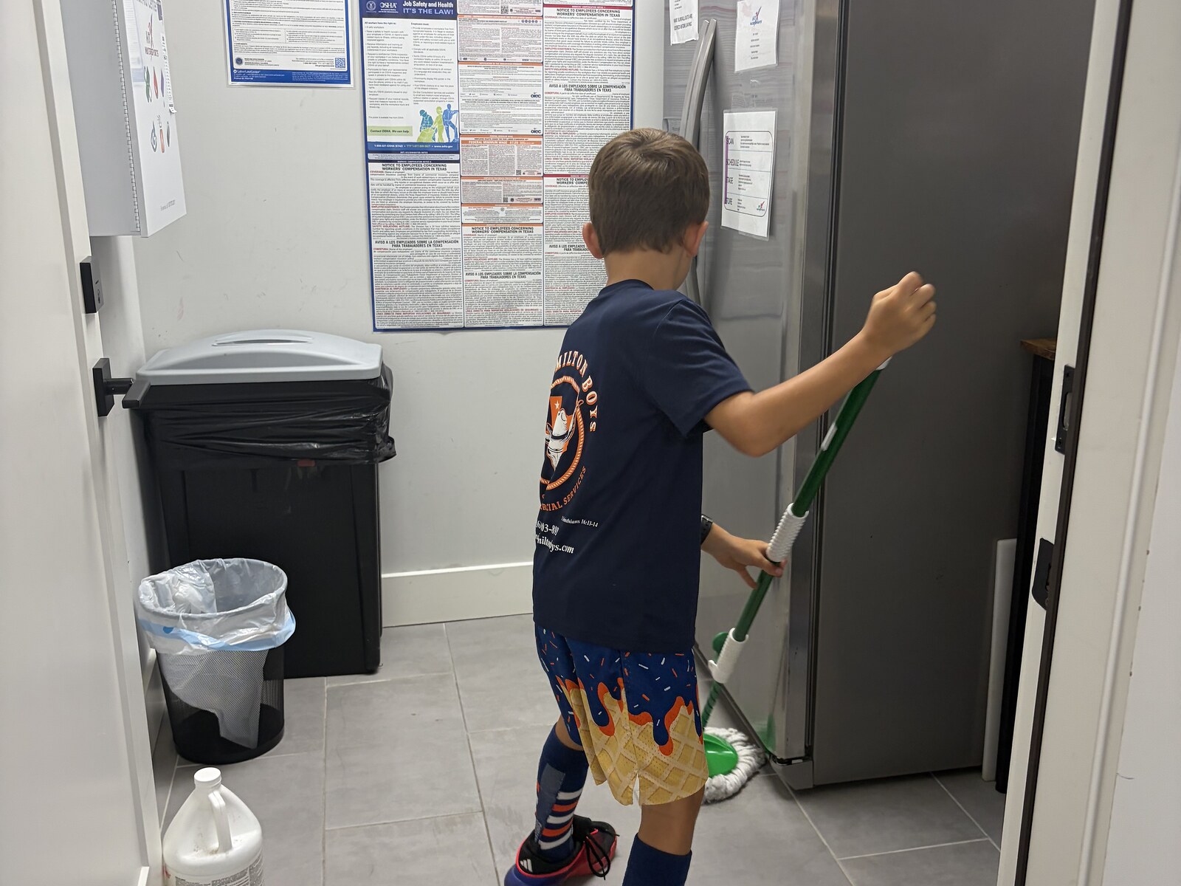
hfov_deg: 67.3
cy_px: 443
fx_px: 887
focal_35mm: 26
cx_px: 590
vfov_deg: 53.1
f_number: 1.6
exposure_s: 1/60
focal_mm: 5.96
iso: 80
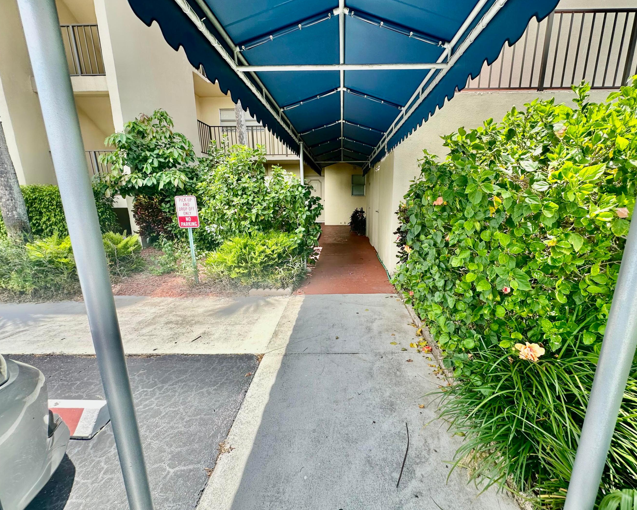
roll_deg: +0.2
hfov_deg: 96.7
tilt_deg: -12.1
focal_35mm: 15
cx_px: 335
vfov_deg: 84.0
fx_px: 283
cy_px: 258
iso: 40
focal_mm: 2.22
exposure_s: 1/471
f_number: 2.2
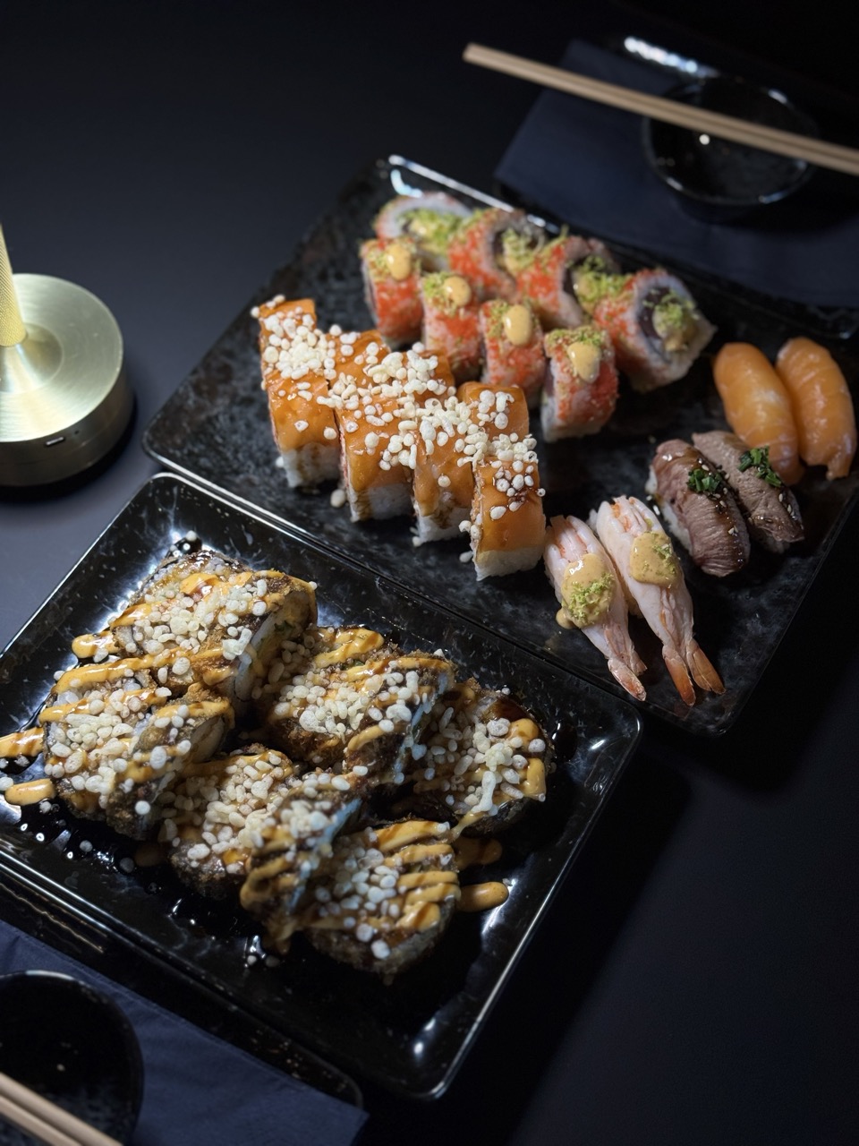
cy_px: 573
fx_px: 1588
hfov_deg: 30.3
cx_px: 430
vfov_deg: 39.7
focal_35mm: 48
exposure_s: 1/87
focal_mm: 6.76
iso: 100
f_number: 1.78
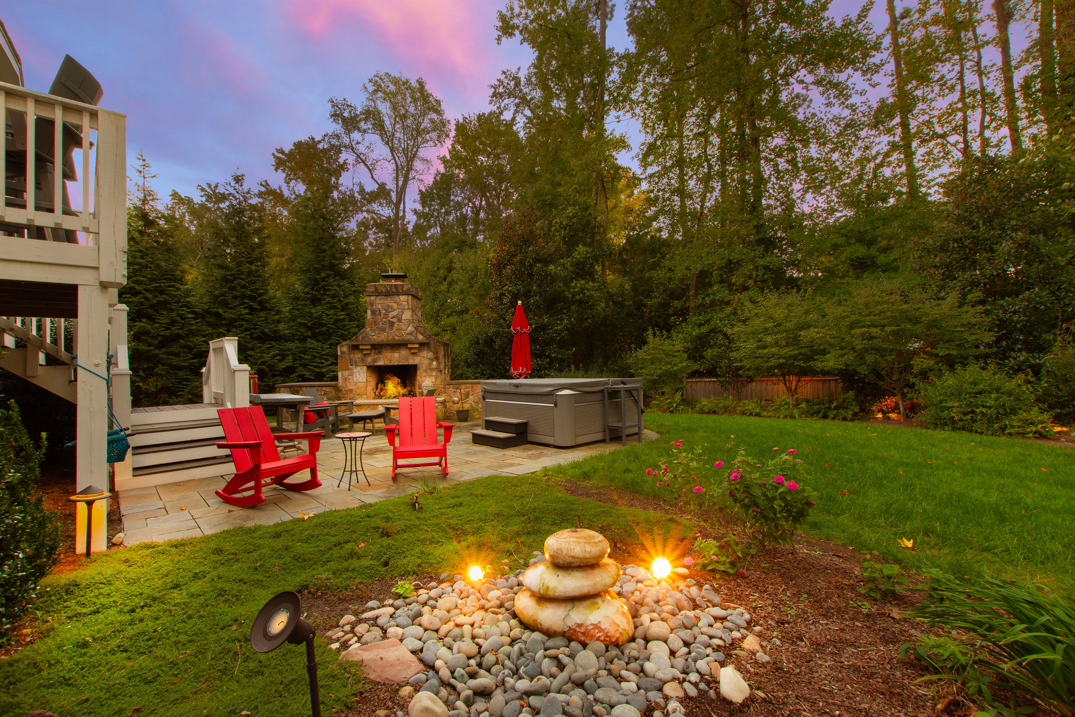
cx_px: 538
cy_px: 358
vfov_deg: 77.3
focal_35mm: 15
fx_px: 448
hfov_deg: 100.4
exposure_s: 1/1.25
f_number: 8
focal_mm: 10
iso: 100
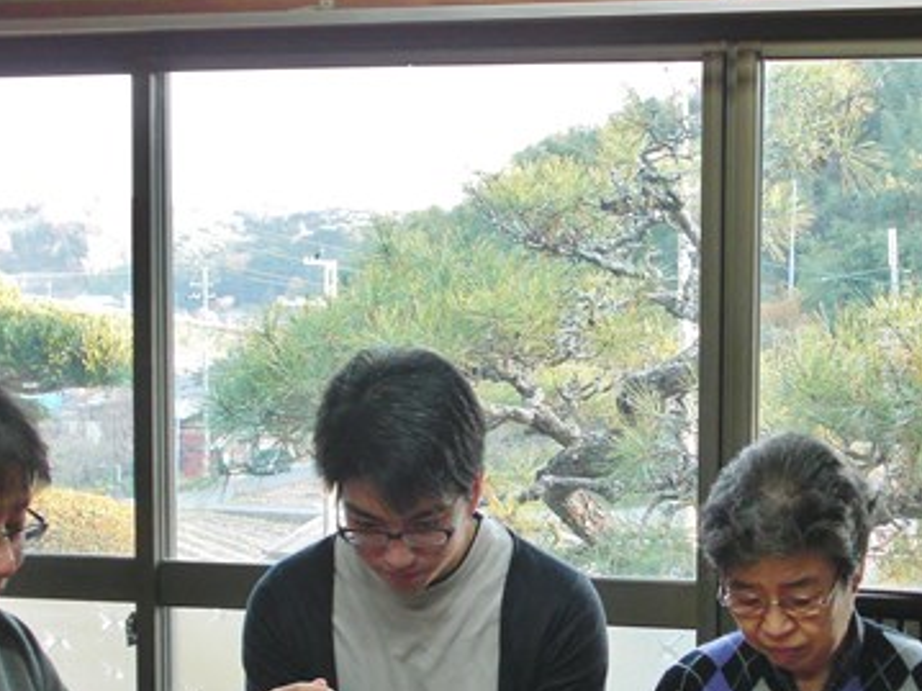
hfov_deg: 22.5
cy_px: 501
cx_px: 544
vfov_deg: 16.9
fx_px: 2316
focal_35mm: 87
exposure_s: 1/80
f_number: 3.4
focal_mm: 9.1
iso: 200
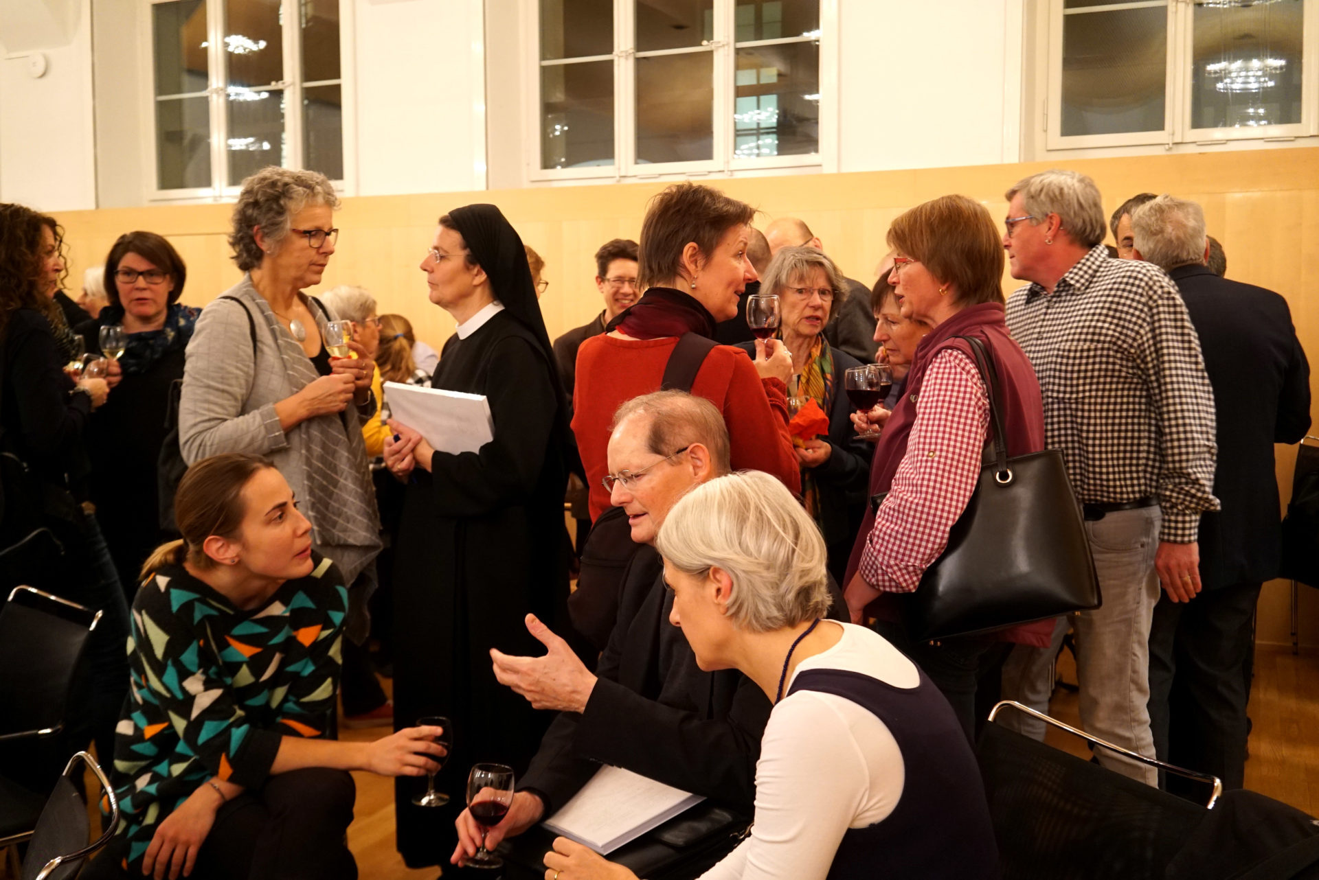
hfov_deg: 54.4
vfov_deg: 37.9
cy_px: 440
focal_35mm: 35
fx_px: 1283
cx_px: 660
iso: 4000
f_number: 5
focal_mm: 35
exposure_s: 1/60
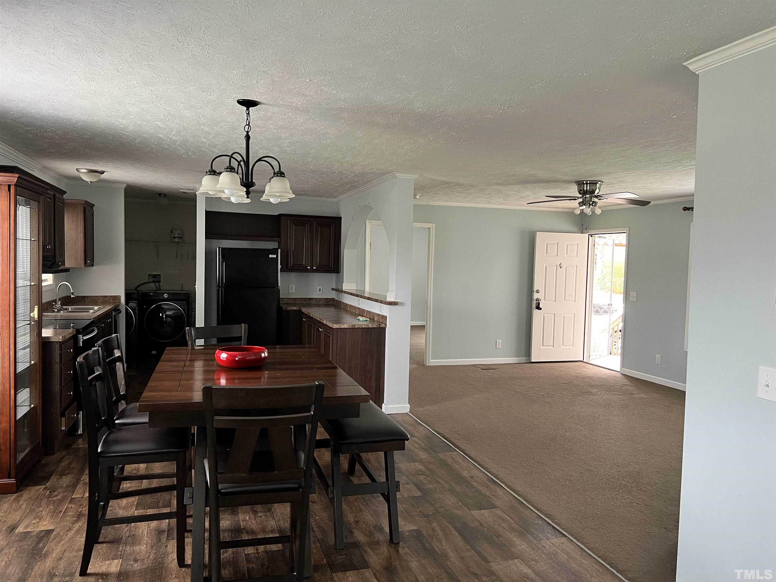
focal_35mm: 26
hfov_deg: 67.3
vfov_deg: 53.1
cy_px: 291
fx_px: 583
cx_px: 388
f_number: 1.5
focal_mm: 5.7
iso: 200
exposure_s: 1/60
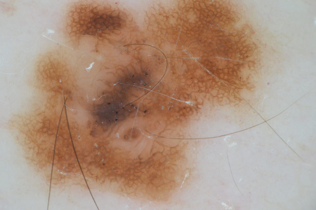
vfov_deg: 14.6
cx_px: 137
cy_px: 93
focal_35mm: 94
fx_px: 825
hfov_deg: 21.7
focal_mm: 30
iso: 200
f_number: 5.6
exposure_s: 1/160
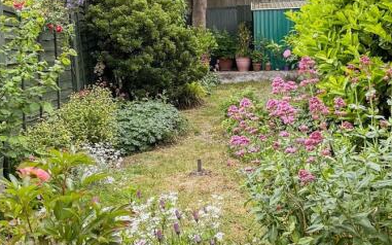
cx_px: 215
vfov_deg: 27.3
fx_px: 502
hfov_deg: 42.6
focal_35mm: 47
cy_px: 97
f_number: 1.8
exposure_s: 1/125
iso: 16
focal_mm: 3
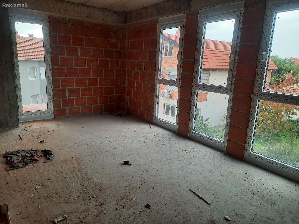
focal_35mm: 25
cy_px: 112
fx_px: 216
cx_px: 150
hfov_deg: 69.4
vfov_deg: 54.9
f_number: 2
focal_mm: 4.6
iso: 80
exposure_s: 1/50
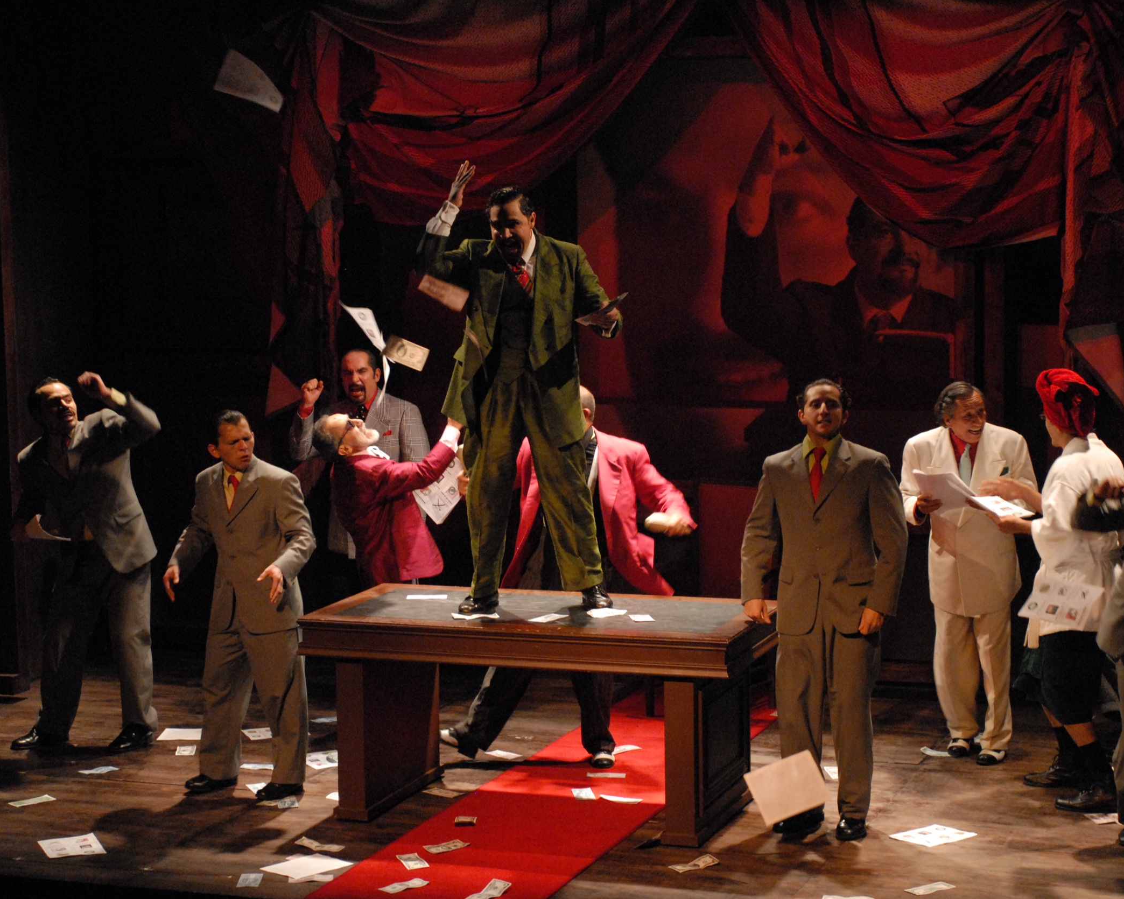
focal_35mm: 81
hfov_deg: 23.6
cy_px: 449
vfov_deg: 18.9
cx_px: 577
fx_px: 2694
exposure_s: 1/90
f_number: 4.5
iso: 1600
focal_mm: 48
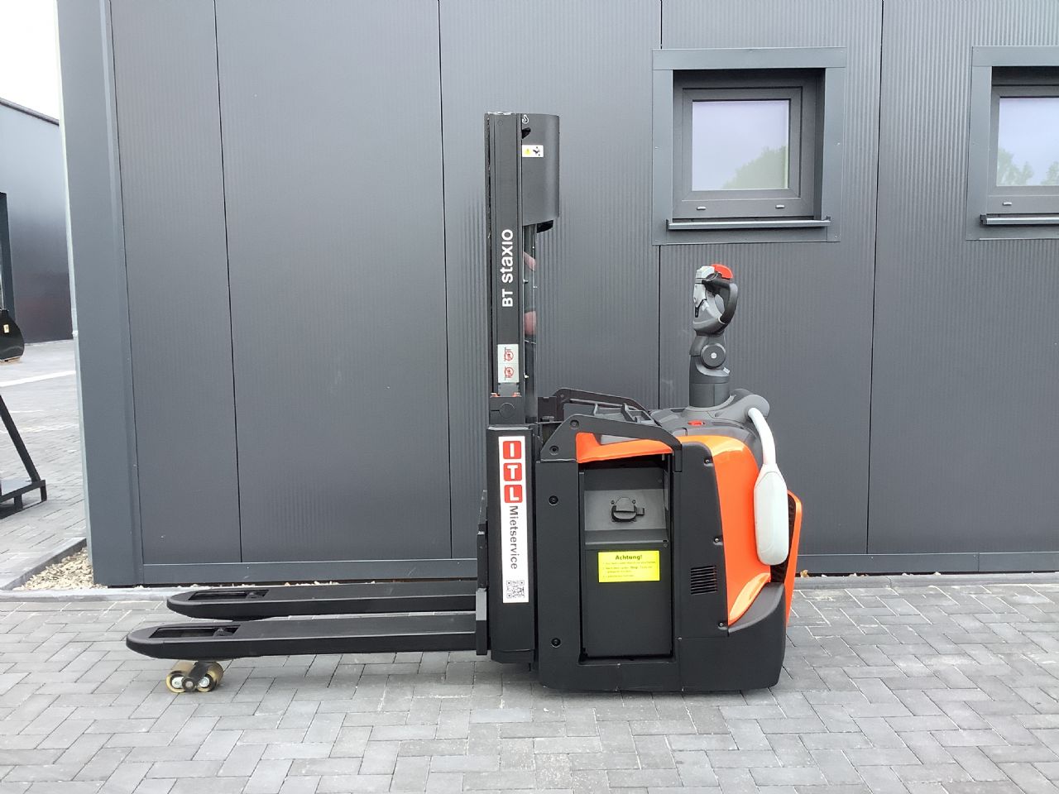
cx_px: 530
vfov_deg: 45.4
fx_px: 948
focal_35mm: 31
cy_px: 397
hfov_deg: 58.4
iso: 125
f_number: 2.4
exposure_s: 1/60
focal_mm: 3.3
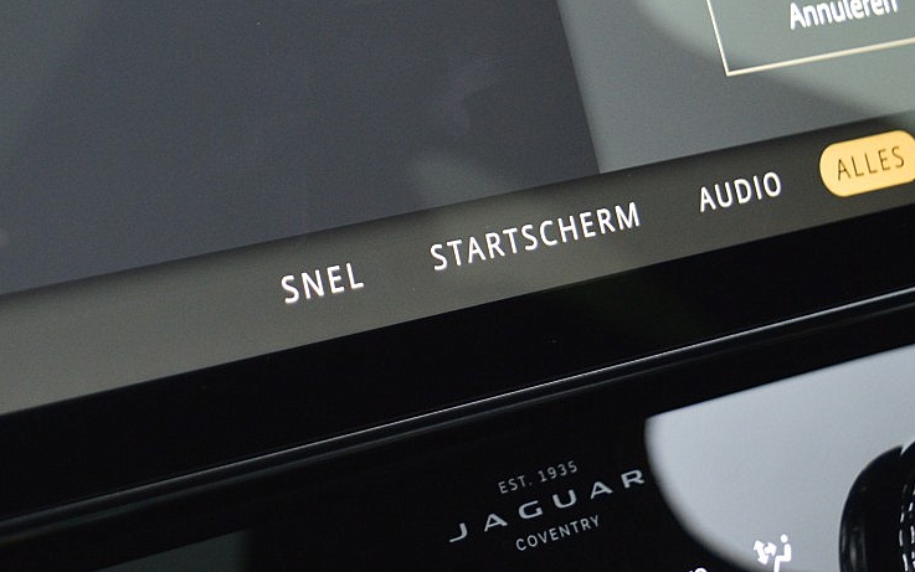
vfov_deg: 15.2
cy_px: -29
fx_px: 2098
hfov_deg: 24.4
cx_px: 241
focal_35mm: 84
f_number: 4
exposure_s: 1/40
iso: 800
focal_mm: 25
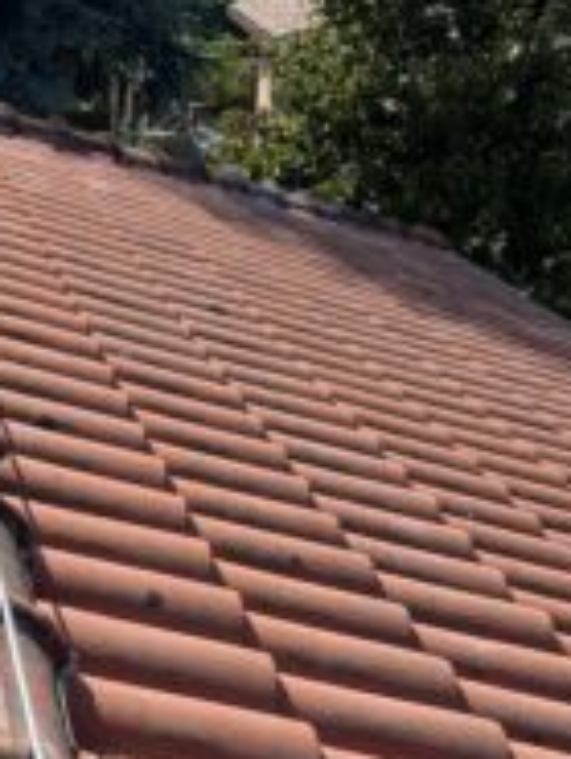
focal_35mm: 75
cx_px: 109
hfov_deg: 19.4
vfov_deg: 25.5
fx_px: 1648
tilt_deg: -24.0
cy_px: 620
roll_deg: +0.2
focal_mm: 5.1
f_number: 1.6
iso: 50
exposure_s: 1/2967
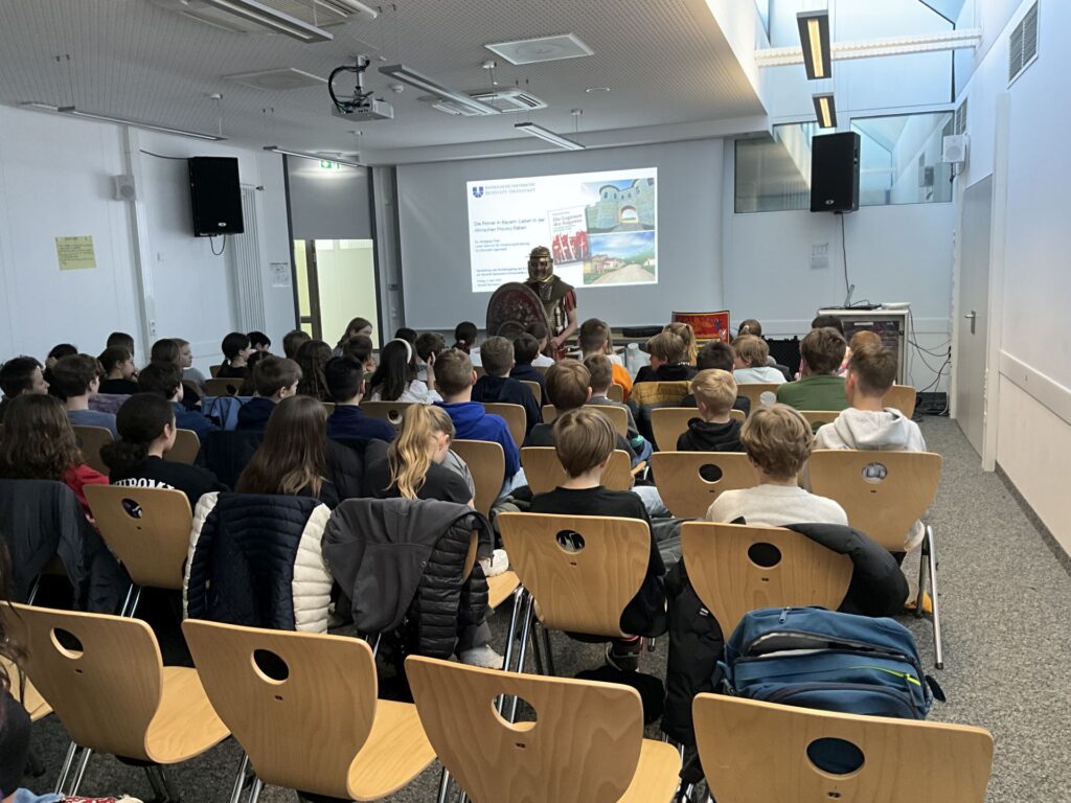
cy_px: 402
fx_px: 897
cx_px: 536
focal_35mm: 29
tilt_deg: -8.4
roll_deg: +2.9
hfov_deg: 61.7
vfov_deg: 48.2
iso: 320
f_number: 1.8
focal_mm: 3
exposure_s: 1/51
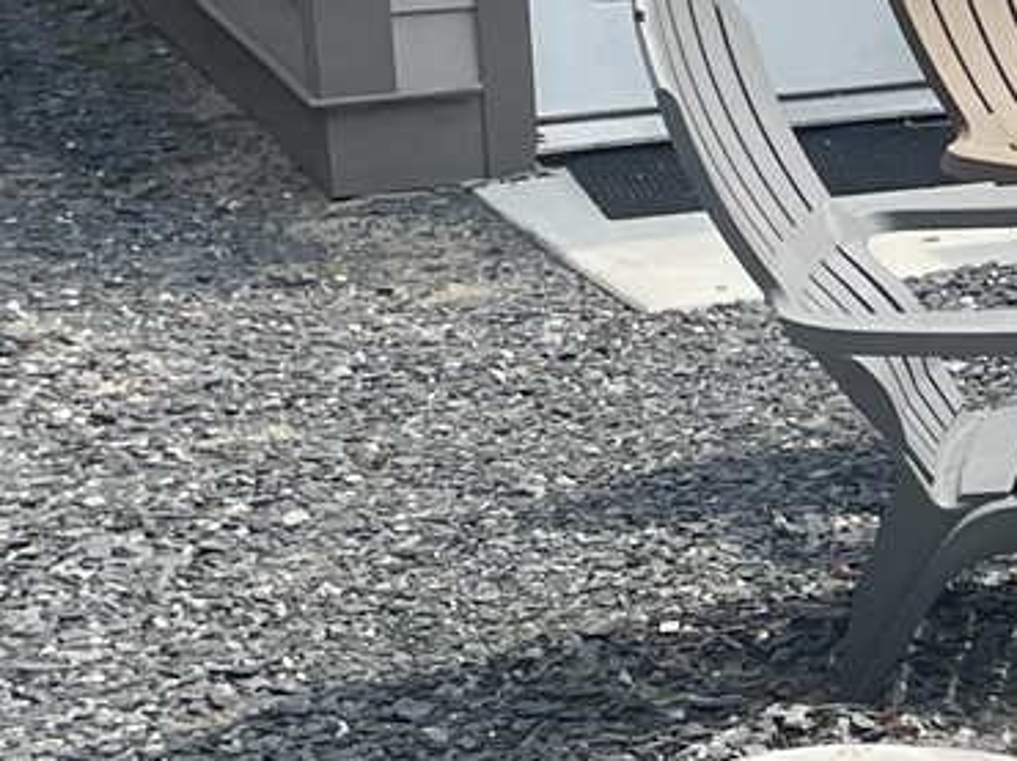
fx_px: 3964
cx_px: 1974
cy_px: 154
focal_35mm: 135
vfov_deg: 10.9
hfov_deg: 12.9
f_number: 1.6
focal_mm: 4.2
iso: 32
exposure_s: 1/955
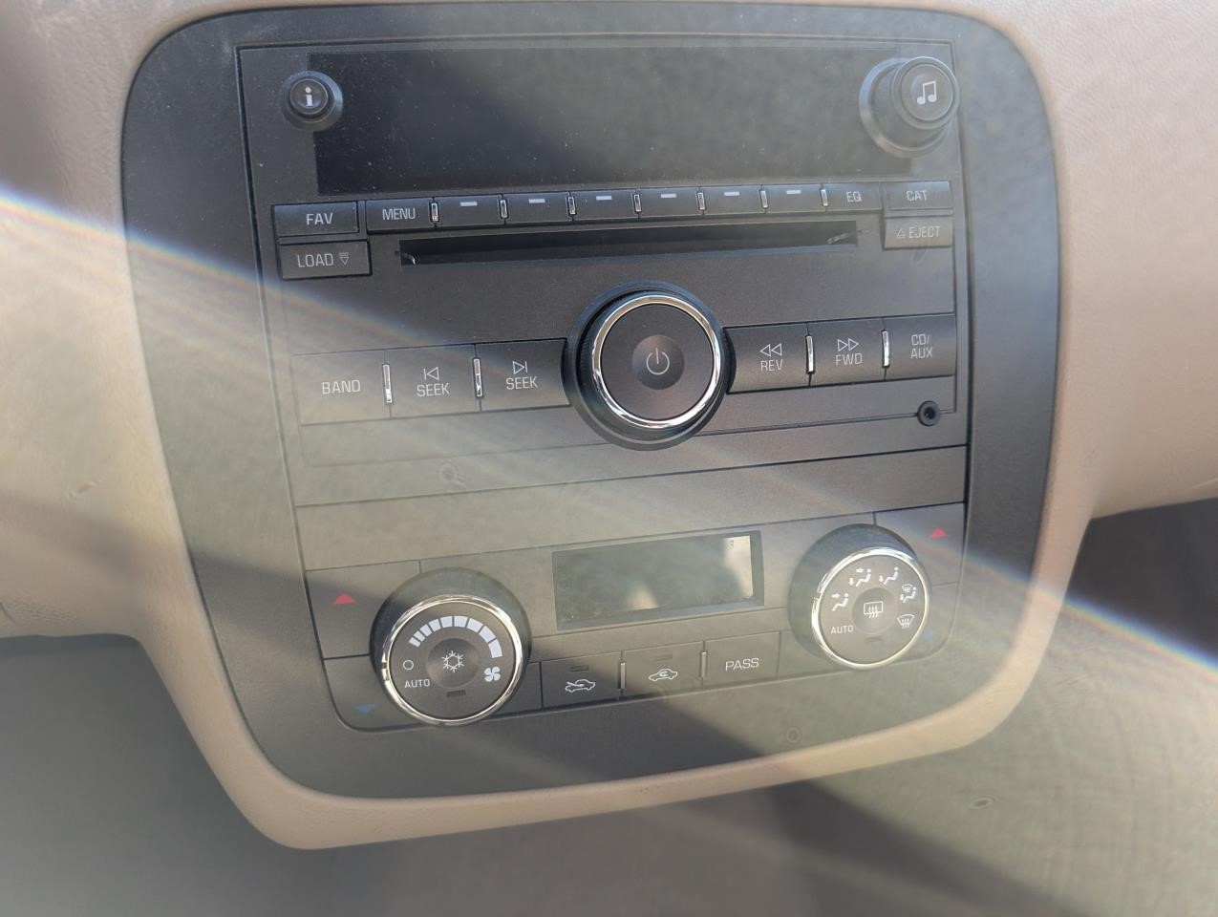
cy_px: 458
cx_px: 609
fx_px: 846
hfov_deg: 71.5
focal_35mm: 24
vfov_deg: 56.9
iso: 557
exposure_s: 1/1745
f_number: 1.68
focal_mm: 6.9
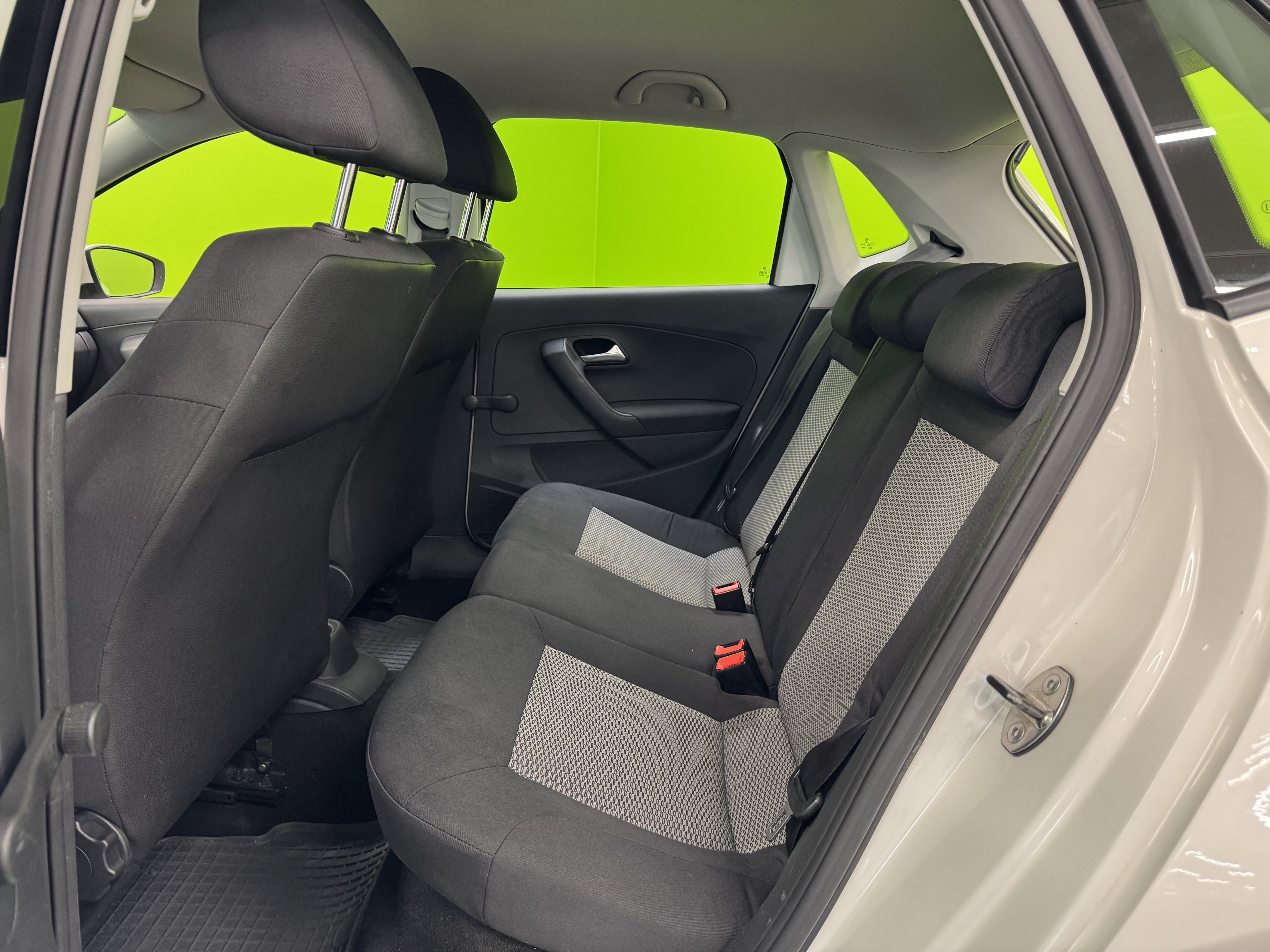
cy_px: 476
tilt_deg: -12.8
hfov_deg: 71.6
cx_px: 635
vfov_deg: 56.8
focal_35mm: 24
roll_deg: -2.3
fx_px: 881
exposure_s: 1/50
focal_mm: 6.76
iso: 250
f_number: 1.78
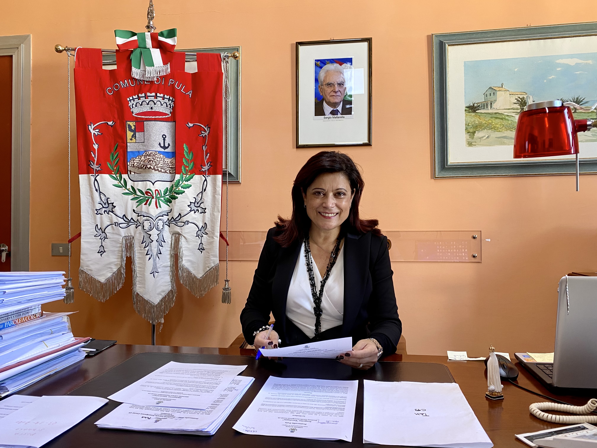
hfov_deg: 67.3
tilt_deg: +0.1
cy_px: 224
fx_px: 448
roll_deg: +0.3
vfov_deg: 53.1
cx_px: 298
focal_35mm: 26
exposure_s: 1/50
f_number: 1.8
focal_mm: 4.25
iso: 80
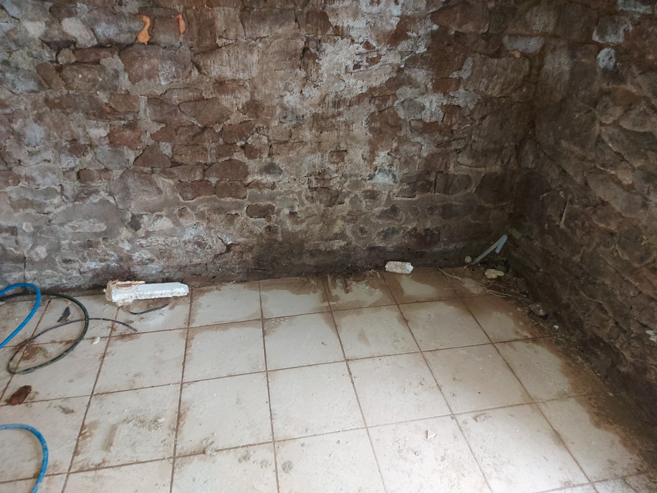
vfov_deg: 56.8
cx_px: 328
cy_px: 246
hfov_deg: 71.6
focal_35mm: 24
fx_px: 456
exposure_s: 1/20
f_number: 1.8
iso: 500
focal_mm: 5.23
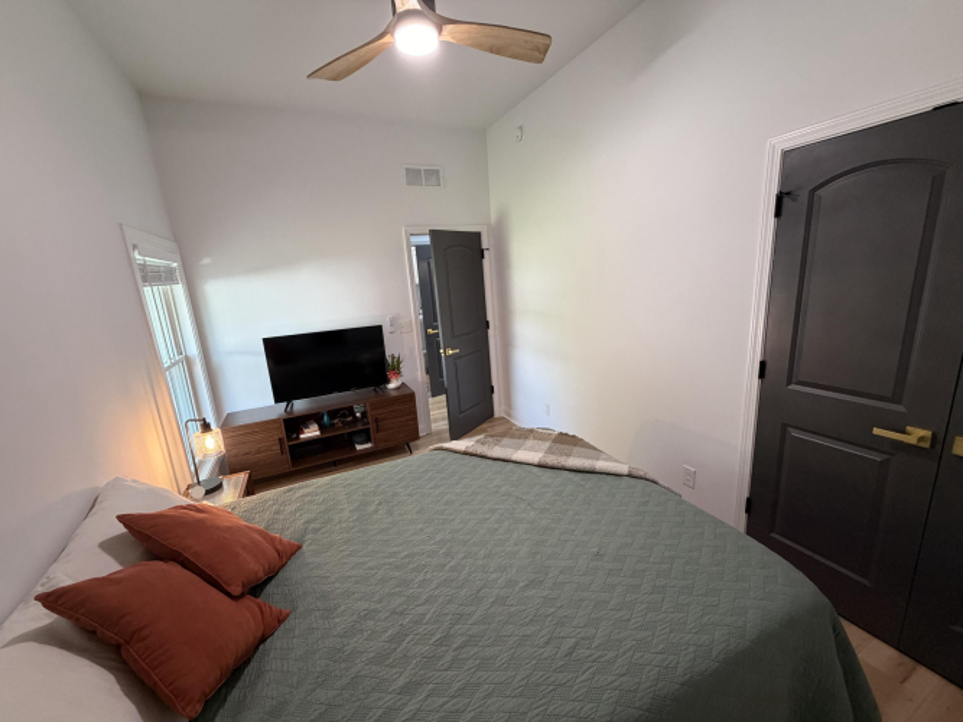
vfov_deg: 85.7
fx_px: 389
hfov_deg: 102.1
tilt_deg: -12.4
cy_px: 361
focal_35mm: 14
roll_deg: +4.3
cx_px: 482
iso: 250
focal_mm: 2.22
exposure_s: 1/60
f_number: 2.2
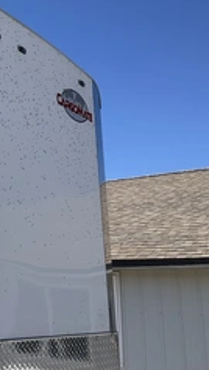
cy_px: 148
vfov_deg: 39.0
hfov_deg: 20.9
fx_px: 522
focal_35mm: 53
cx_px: -51
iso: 25
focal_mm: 3
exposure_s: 1/2227
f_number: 1.8
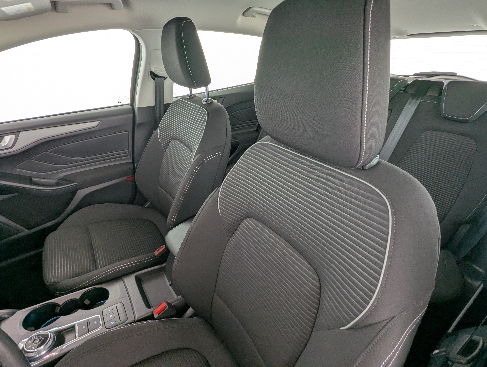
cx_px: 244
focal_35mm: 16
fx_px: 225
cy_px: 184
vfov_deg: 78.2
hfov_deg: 94.4
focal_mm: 2.35
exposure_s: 1/28.3
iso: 33
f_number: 2.2
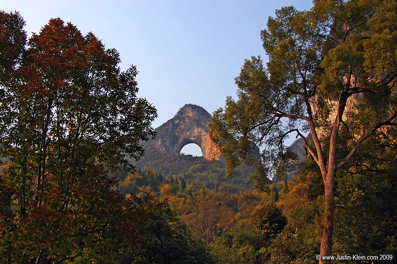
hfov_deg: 49.6
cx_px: 198
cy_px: 132
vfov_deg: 34.2
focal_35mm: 39
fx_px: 430
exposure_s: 1/250
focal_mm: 26
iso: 200
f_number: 8
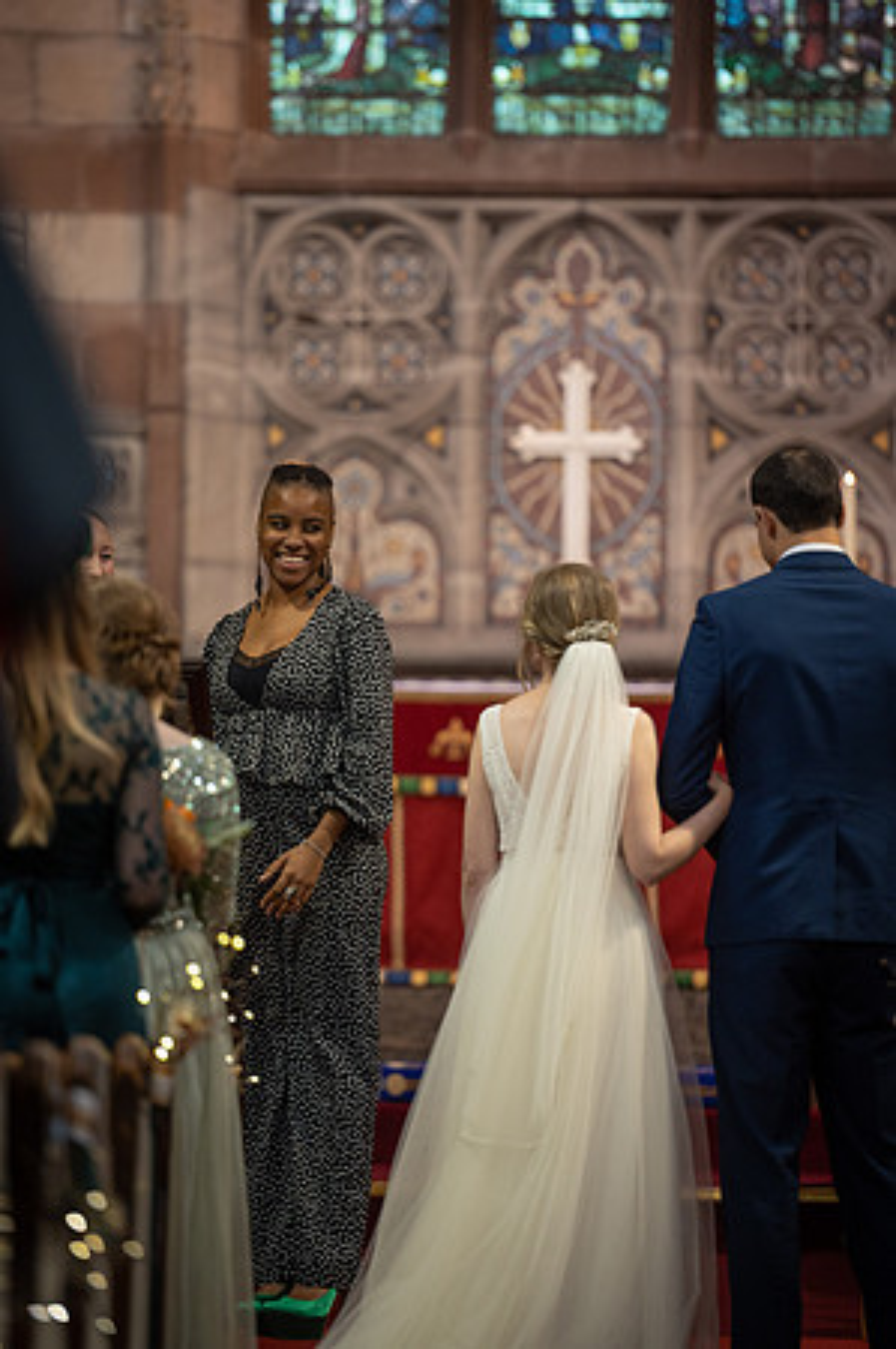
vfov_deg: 10.6
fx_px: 7296
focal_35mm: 195
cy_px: 674
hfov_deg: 7.0
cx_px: 448
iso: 1600
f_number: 2.8
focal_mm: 195
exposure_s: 1/125
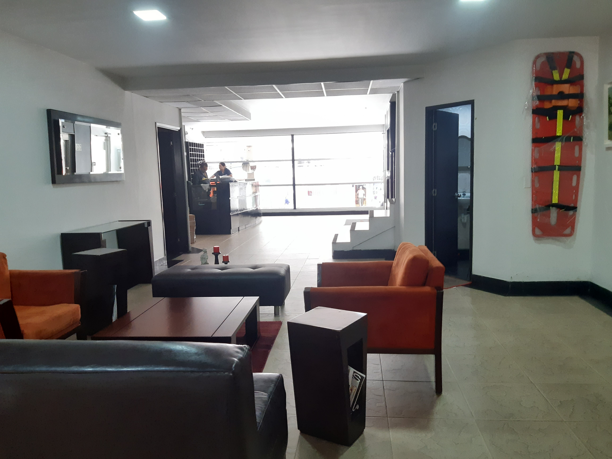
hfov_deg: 67.3
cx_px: 306
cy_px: 230
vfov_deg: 53.1
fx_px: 460
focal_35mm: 26
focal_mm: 3.92
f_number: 1.7
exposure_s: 1/60
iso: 250
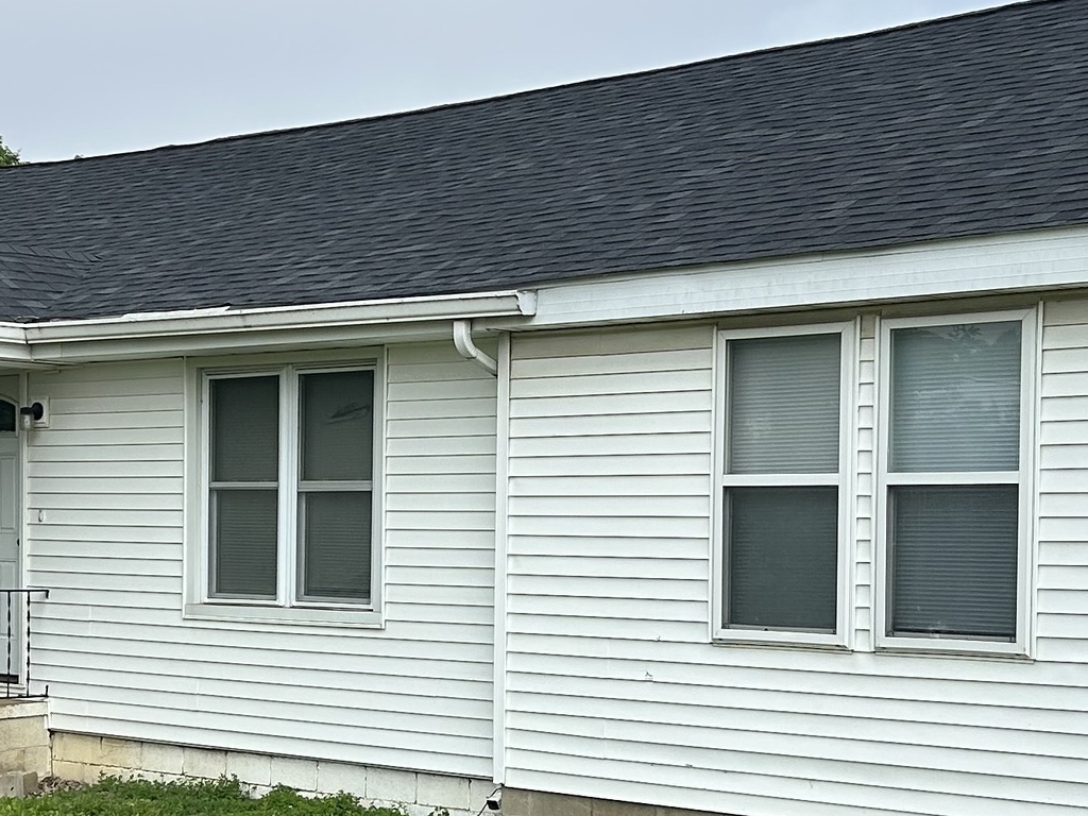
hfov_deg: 25.0
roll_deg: -1.8
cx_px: 411
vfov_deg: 18.8
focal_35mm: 78
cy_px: 548
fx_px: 2452
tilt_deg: -0.4
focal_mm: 5.7
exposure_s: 1/4831
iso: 50
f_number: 1.5
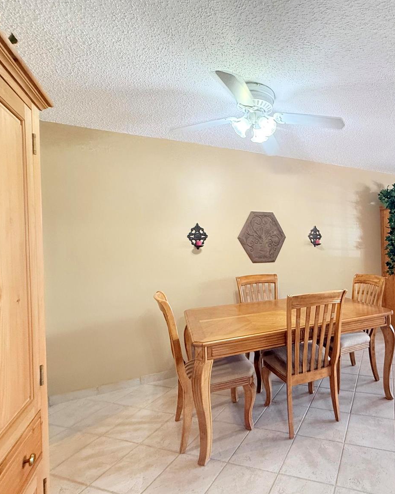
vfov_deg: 83.3
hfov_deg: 65.1
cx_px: 311
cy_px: 251
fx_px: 278
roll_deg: +1.1
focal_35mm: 19
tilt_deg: -0.3
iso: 320
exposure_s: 1/60
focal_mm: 2.22
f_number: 2.2
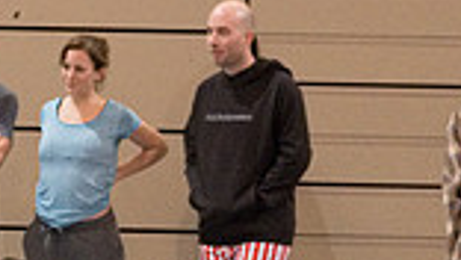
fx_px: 3804
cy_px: 346
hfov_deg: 6.8
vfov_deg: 3.9
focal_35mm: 311
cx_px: -196
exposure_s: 1/250
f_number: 2.8
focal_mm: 50
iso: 6400
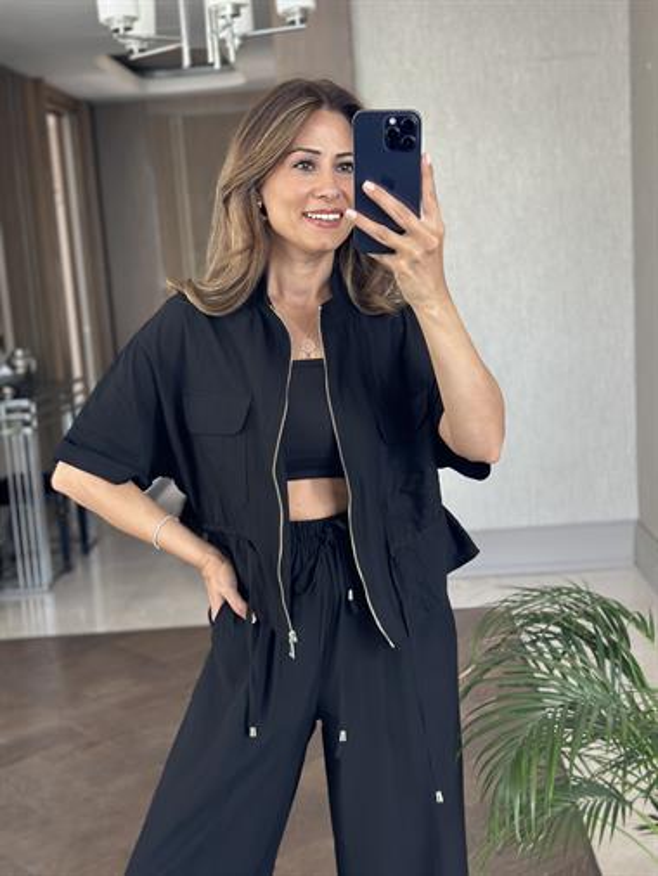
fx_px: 1216
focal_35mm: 48
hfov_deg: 30.3
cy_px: 438
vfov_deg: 39.6
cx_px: 329
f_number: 1.78
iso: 125
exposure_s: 1/86
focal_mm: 6.86
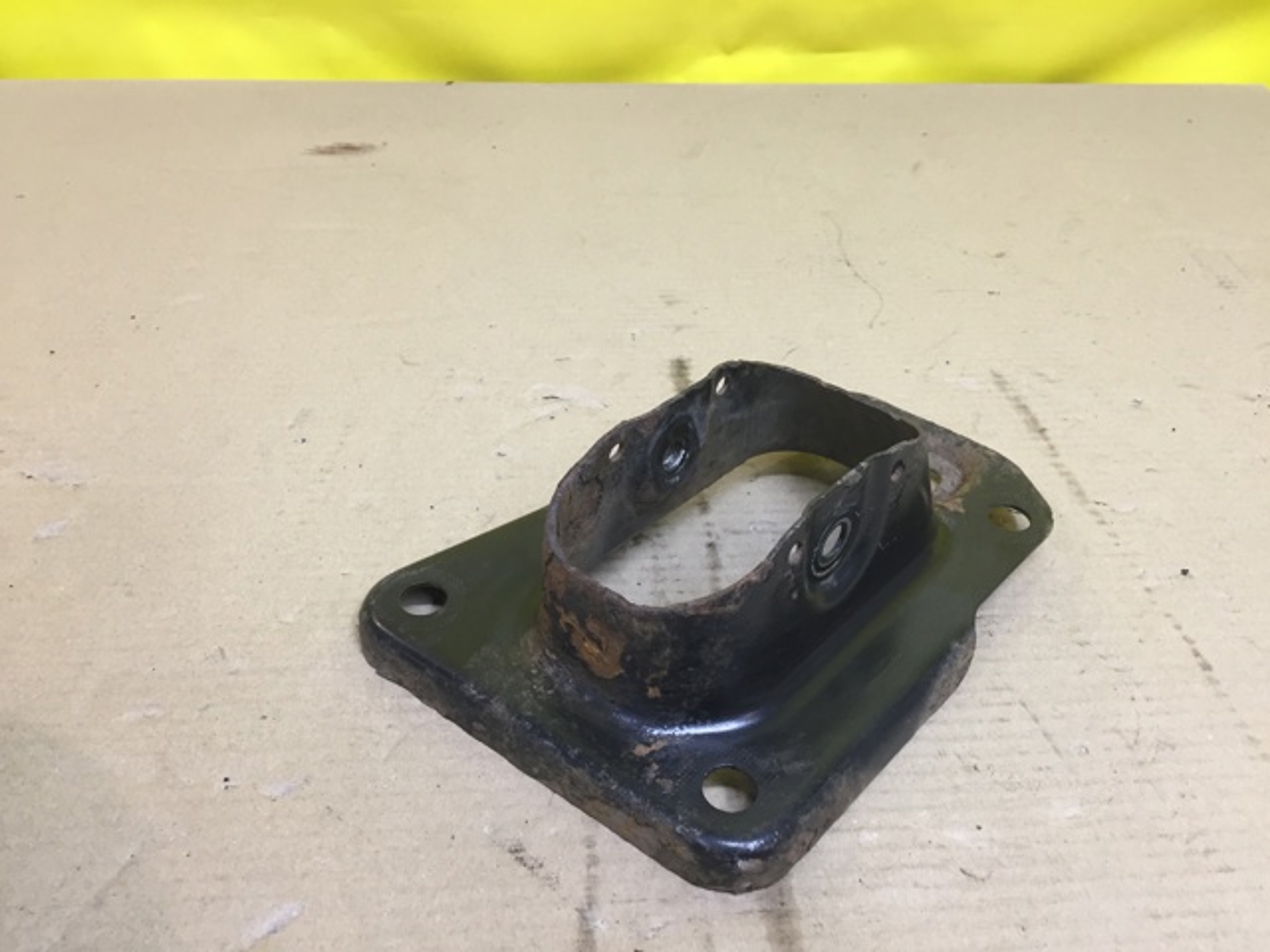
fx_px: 1064
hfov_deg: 61.7
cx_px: 635
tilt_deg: -38.8
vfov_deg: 48.2
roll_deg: -2.2
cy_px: 476
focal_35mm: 29
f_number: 2.2
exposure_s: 1/33
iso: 64
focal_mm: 4.15
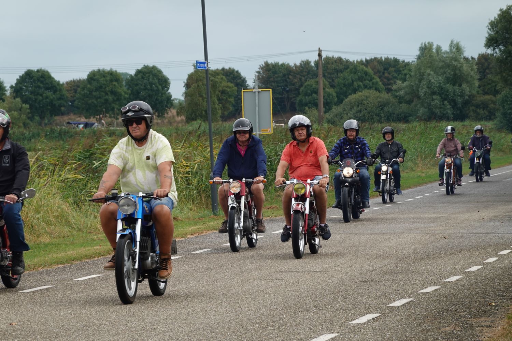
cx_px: 256
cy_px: 170
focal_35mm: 175
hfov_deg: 11.7
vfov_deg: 7.8
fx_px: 2489
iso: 100
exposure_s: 1/200
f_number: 5.6
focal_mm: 63.55
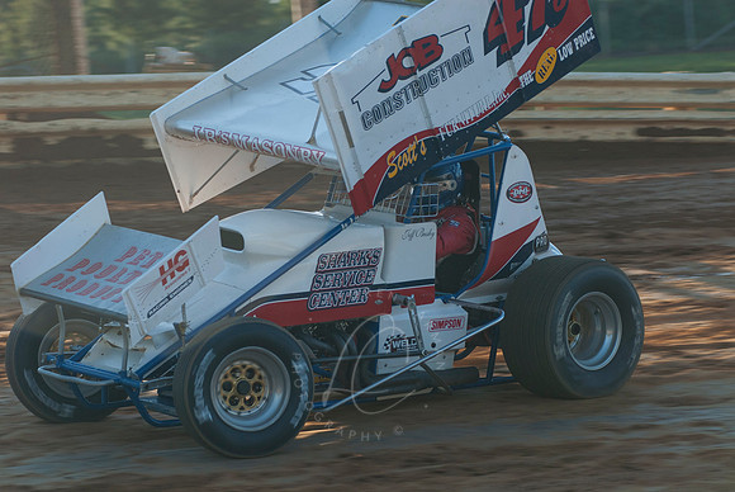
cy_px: 246
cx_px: 368
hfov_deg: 13.7
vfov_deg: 9.2
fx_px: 3066
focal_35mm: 150
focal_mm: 100
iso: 100
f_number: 4
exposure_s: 1/640
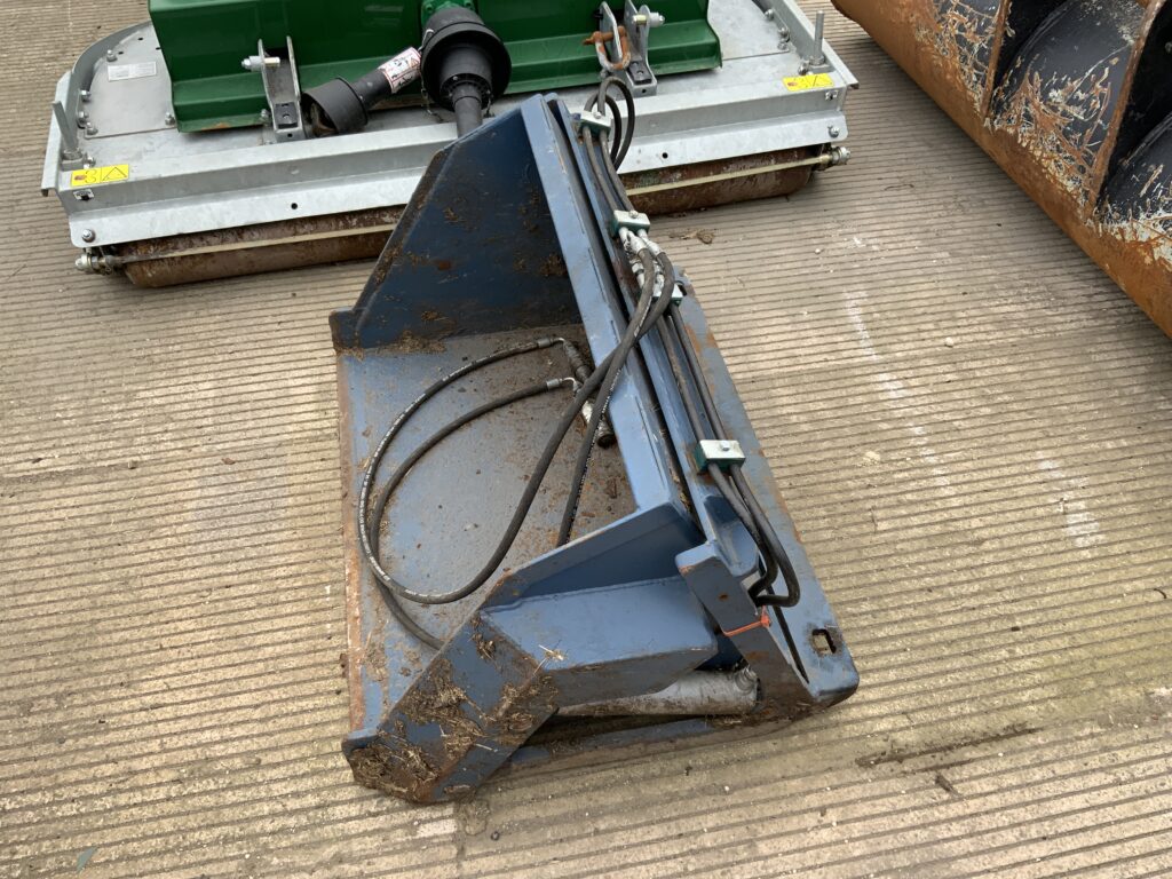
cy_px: 440
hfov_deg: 61.7
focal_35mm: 29
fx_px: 982
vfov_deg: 48.2
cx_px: 586
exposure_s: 1/620
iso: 16
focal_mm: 3
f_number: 1.8
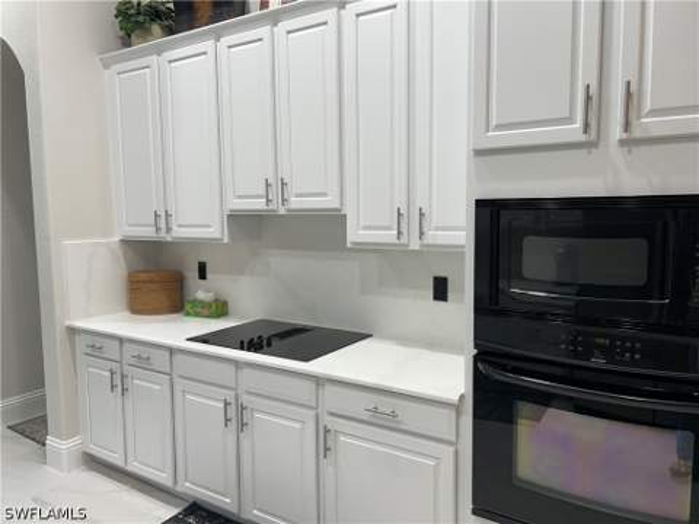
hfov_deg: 67.3
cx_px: 350
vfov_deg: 53.1
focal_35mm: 26
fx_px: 525
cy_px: 262
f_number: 1.5
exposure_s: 1/120
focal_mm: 5.7
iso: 64
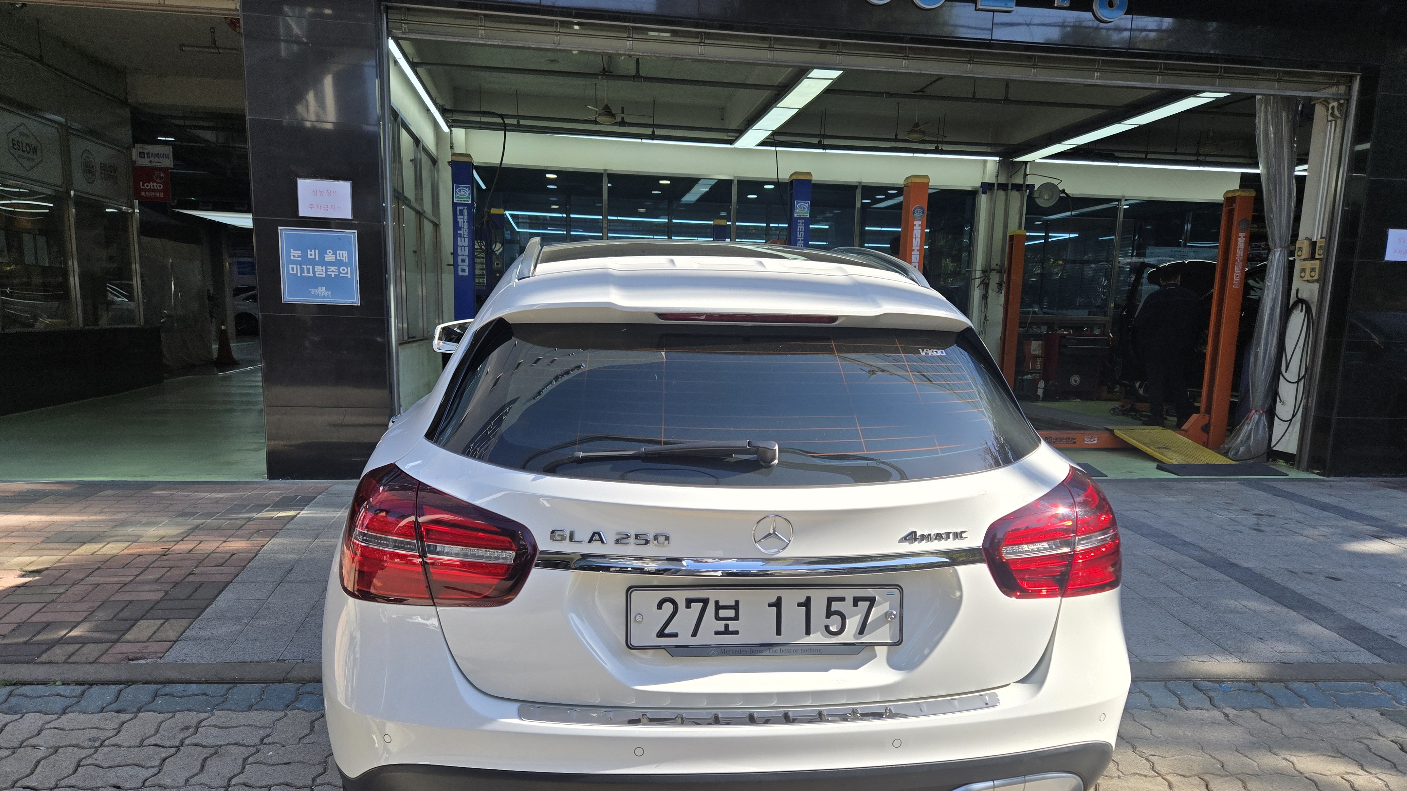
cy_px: 495
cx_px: 726
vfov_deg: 44.0
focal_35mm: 26
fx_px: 970
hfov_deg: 71.9
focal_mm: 5.4
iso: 80
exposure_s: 1/2252
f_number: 1.8
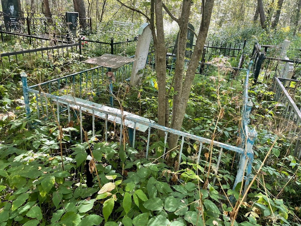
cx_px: 150
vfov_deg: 53.1
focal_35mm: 26
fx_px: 226
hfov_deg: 67.3
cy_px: 113
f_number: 1.6
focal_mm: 4.2
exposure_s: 1/121
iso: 64
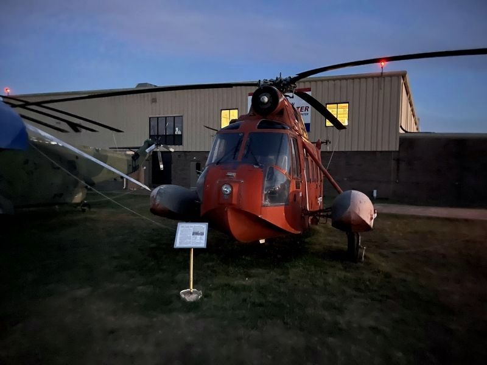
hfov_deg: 67.3
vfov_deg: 53.1
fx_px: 366
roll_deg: -0.1
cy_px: 182
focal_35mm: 26
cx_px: 244
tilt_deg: +0.7
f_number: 1.6
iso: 2500
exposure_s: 1/9
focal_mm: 5.1
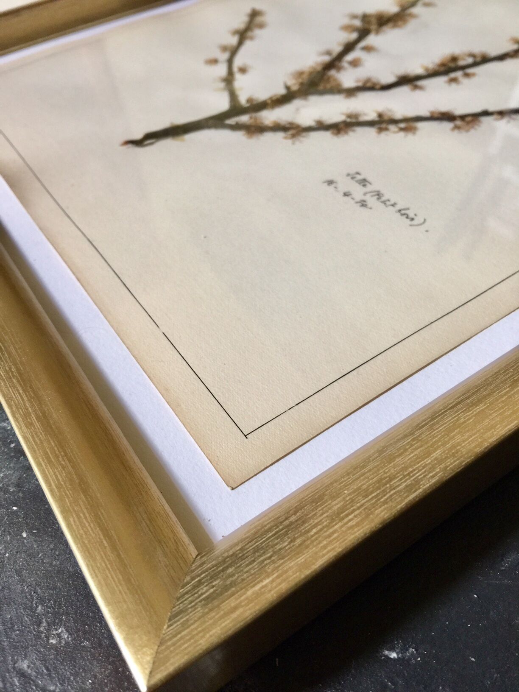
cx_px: 260
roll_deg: +7.8
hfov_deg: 48.2
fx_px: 580
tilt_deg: -44.3
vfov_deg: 61.7
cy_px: 346
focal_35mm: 29
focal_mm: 4.15
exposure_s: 1/17
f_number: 2.2
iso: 50
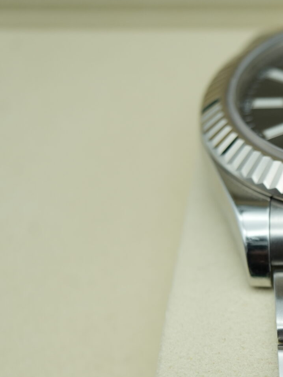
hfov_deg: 15.7
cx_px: 359
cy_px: 284
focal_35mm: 90
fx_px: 981
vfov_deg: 21.6
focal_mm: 35
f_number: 5
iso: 400
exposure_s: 1/250
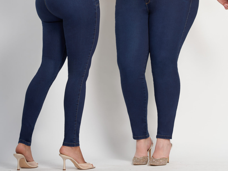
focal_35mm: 121
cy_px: -1
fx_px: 797
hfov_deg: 16.3
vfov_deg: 12.1
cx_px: 124
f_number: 8
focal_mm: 70
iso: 100
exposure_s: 1/160
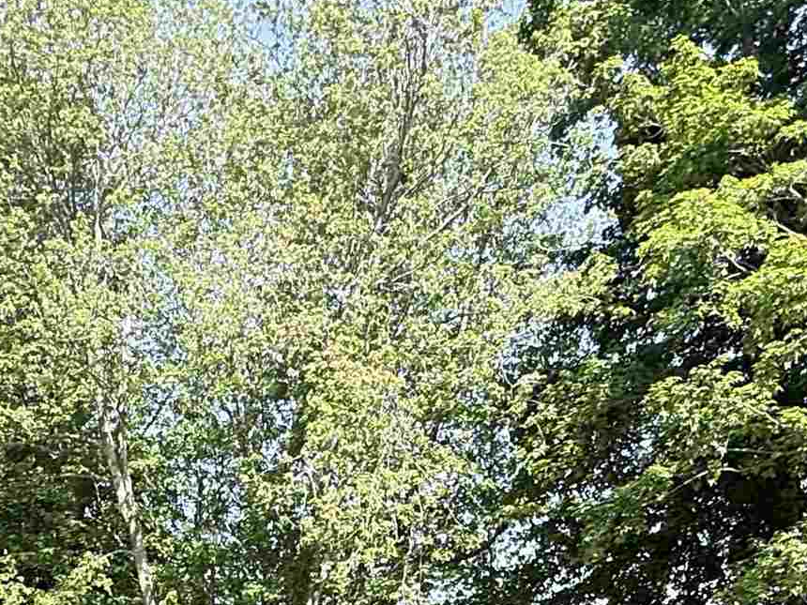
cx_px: 278
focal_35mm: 50
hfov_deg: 37.8
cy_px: 999
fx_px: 1166
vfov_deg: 21.9
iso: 64
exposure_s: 1/232
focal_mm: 2.22
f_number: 2.2
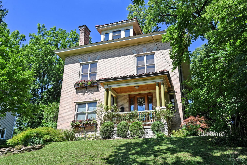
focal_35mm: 30
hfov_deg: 61.9
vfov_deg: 43.6
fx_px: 206
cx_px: 124
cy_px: 82
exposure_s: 1/320
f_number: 6.3
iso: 100
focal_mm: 30
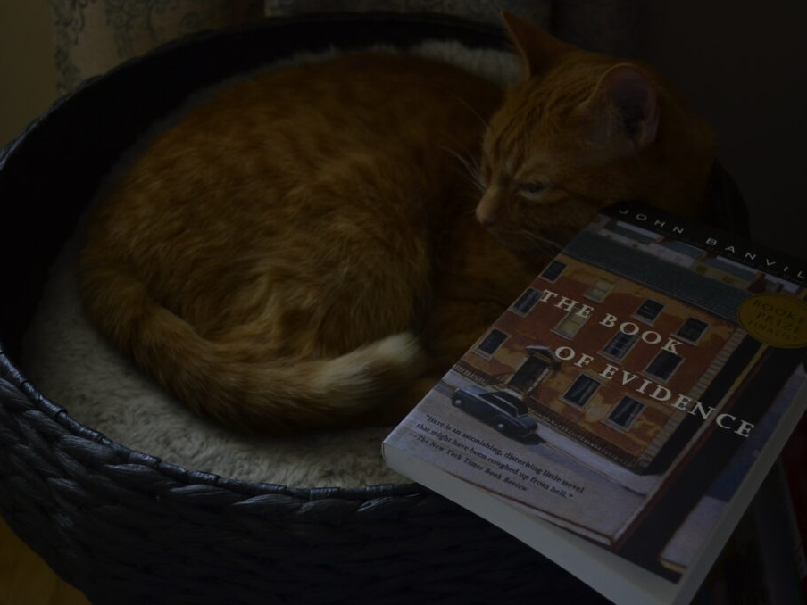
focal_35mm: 49
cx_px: 405
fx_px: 1142
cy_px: 303
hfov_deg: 38.9
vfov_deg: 29.7
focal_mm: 30
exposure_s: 1/13
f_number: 4.5
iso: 400
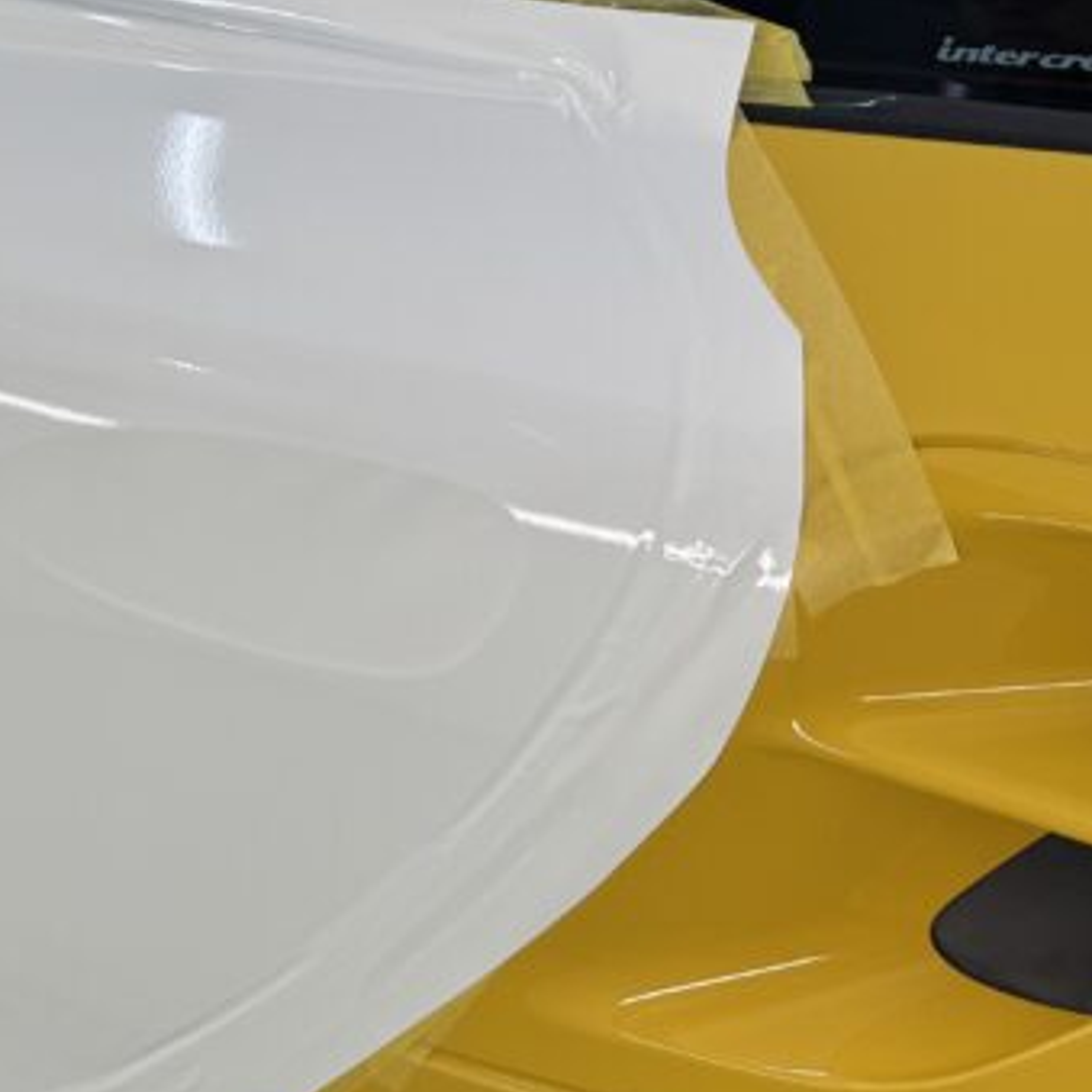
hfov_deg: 23.9
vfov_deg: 26.7
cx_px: -290
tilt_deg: -24.2
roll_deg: -0.4
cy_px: 354
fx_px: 2284
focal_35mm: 64
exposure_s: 1/495
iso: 80
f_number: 1.78
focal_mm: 6.76
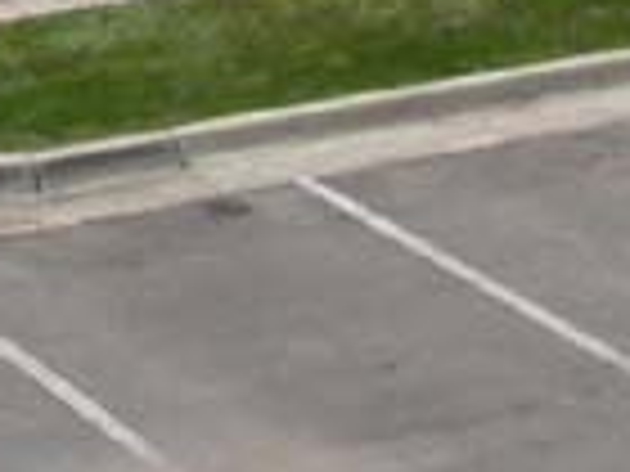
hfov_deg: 7.1
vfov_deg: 5.3
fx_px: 5041
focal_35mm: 277
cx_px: 144
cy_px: -423
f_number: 7.5
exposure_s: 1/424
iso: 100
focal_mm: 7.85
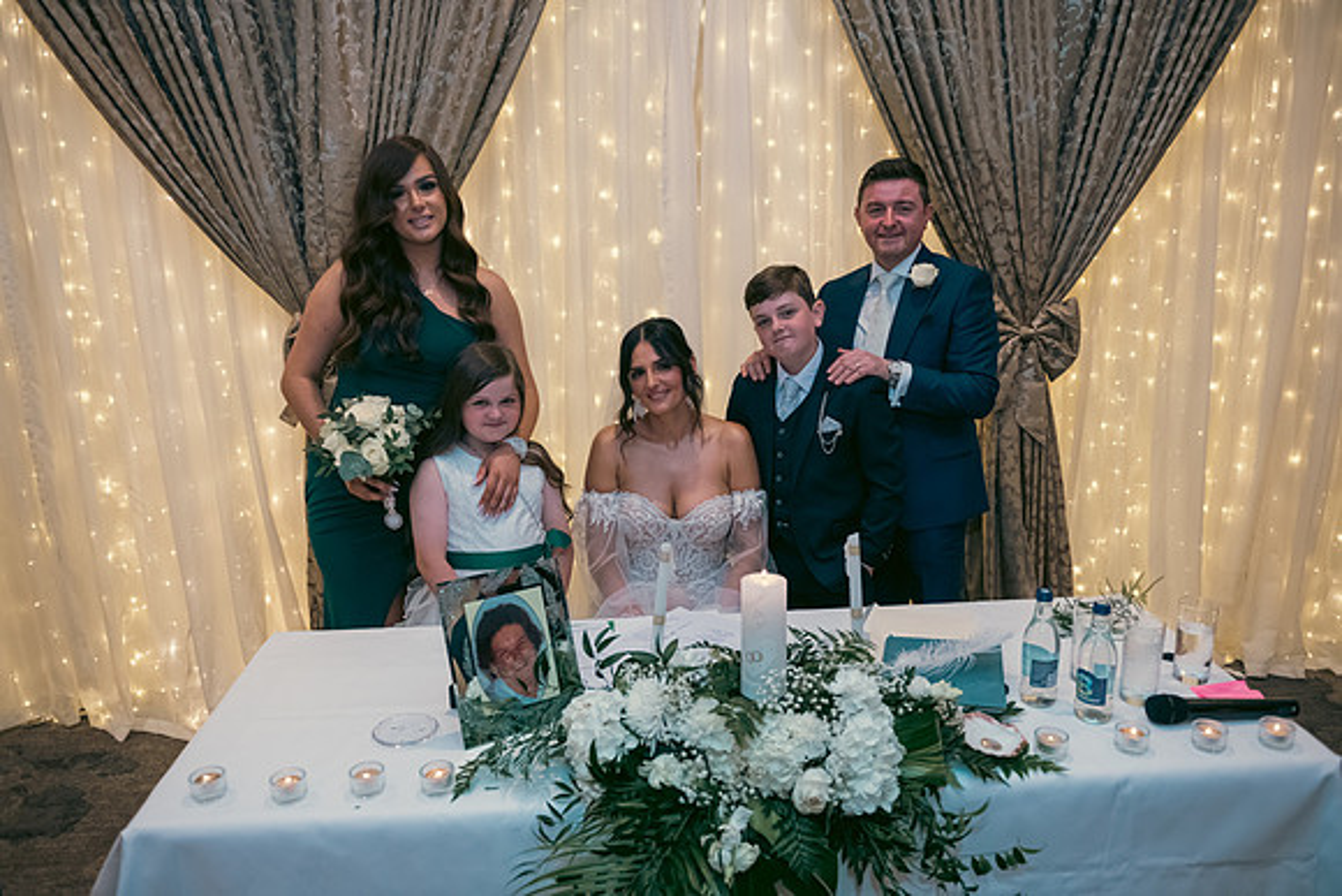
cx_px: 671
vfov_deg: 48.0
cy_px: 448
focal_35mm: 27
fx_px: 1007
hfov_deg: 67.4
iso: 800
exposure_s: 1/160
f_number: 3.5
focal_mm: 27
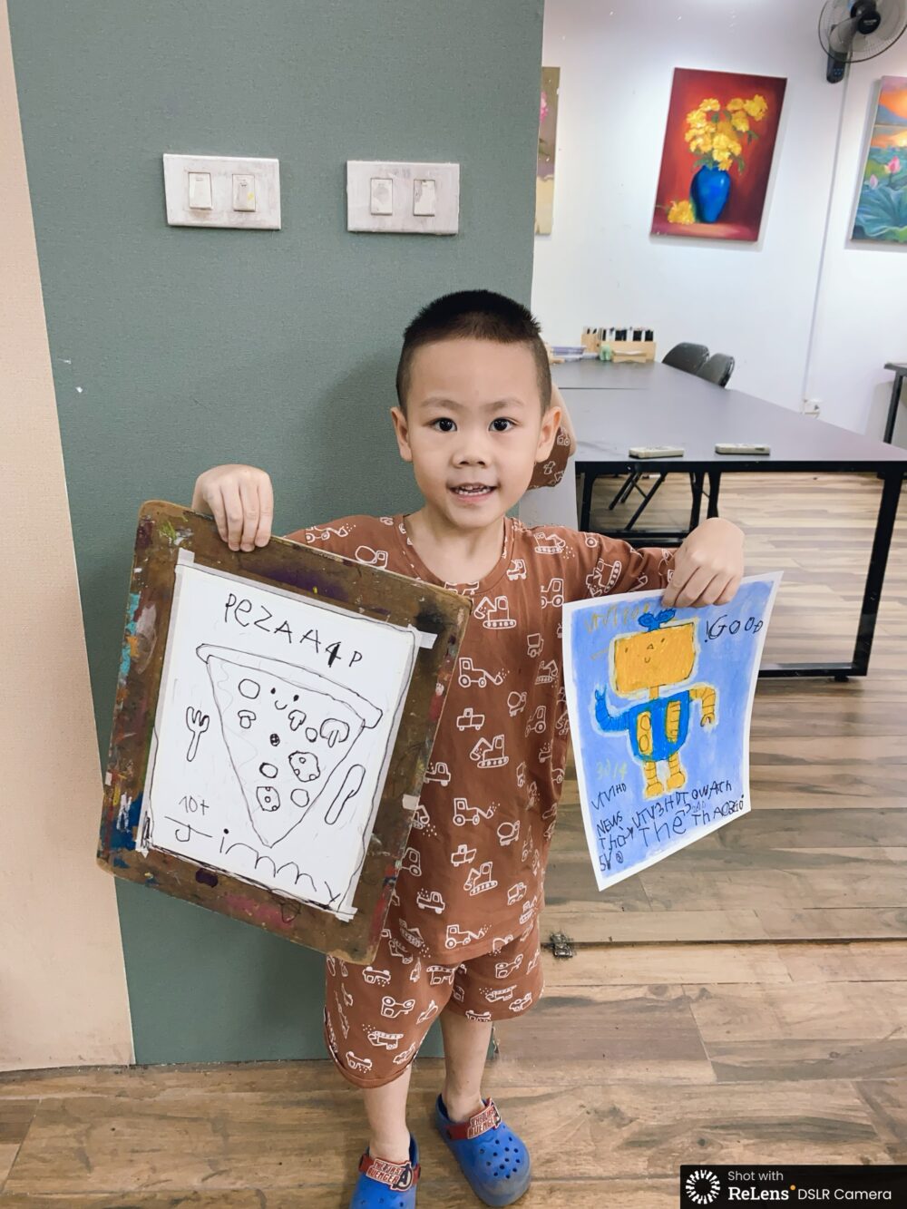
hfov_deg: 53.1
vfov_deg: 67.3
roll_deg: -0.8
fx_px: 908
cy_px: 604
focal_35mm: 26
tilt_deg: -19.1
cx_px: 454
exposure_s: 1/100
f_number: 1.8
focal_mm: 4.25
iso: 125
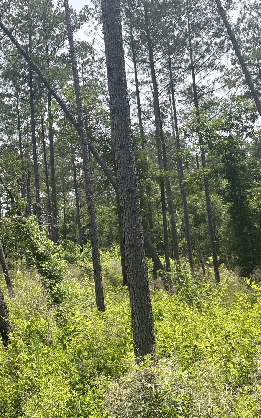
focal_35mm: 44
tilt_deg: +9.9
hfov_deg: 27.0
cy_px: 175
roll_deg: +1.9
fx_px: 501
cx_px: -22
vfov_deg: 45.1
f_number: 1.6
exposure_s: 1/2141
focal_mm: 5.96
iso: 64
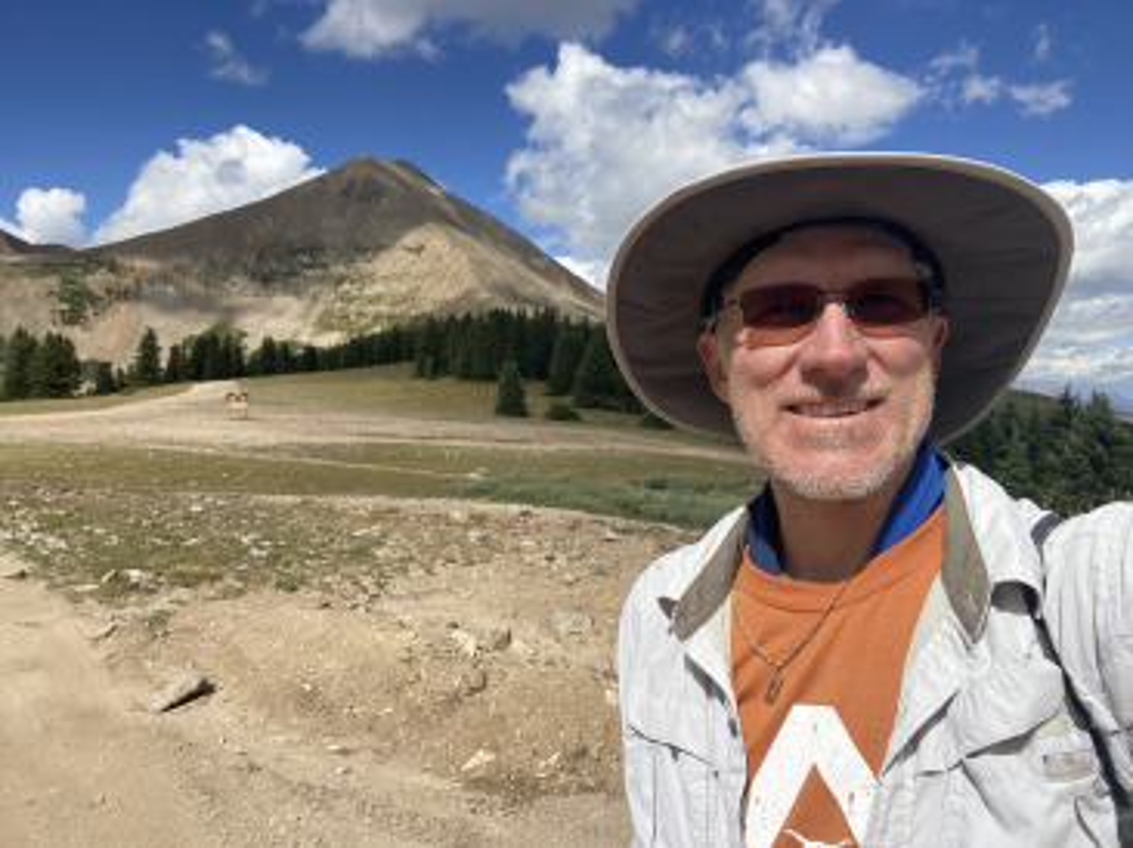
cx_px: 566
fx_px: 752
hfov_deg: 74.0
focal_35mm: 23
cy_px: 424
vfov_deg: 58.8
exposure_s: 1/871
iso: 25
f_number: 2.2
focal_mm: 2.71
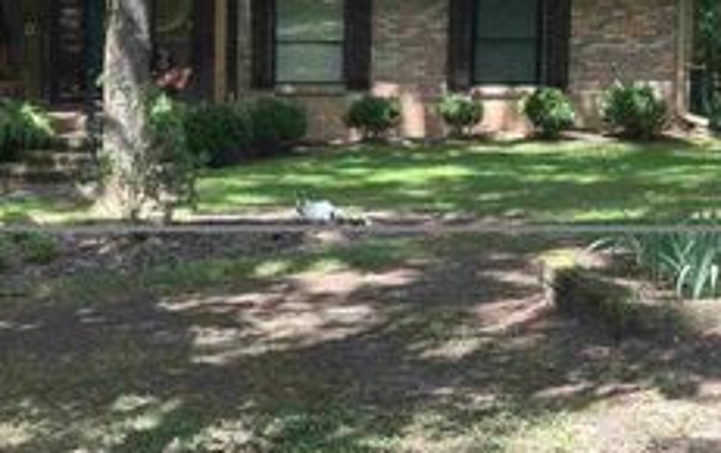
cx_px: 56
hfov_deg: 18.6
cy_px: 123
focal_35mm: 110
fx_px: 2164
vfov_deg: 11.9
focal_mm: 6.86
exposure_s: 1/332
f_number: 1.78
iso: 64
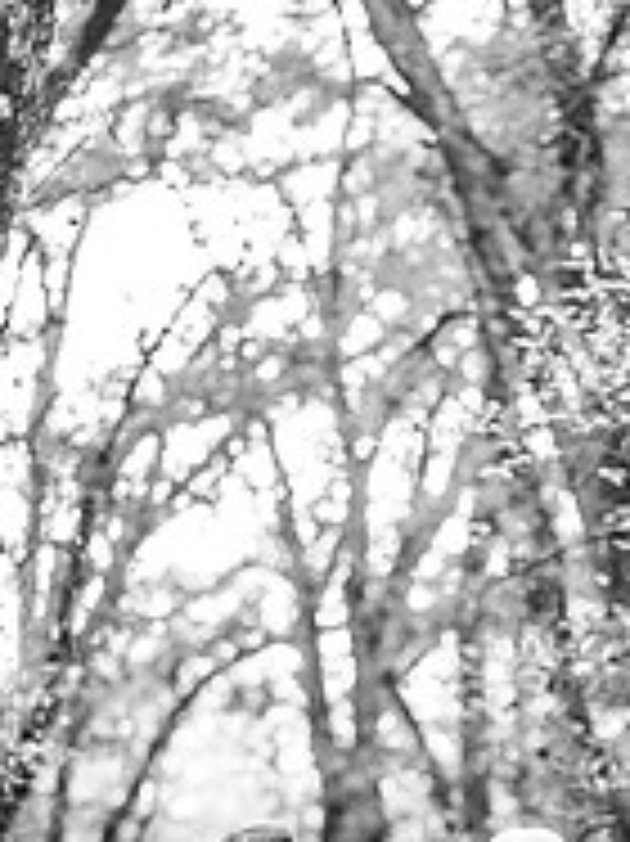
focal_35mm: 268
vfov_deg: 7.4
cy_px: 824
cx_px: 432
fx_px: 6511
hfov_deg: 5.5
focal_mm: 116
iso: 1600
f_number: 2.8
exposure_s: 1/500
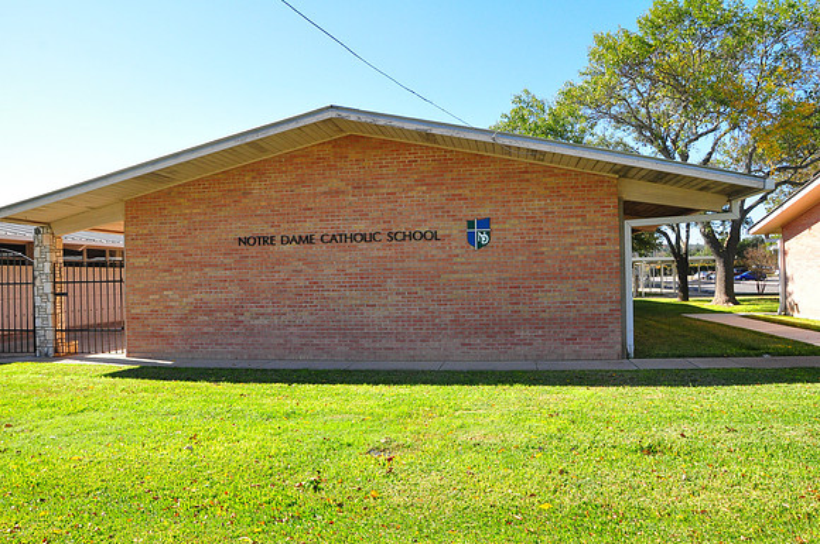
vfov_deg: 47.8
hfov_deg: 67.5
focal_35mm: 27
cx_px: 410
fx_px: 614
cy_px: 272
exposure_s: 1/320
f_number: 9
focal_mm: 18
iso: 800
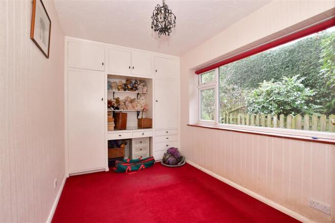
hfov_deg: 100.4
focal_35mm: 15
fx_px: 140
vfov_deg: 77.3
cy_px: 112
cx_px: 168
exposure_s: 1/2.5
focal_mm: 10
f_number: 8
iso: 200
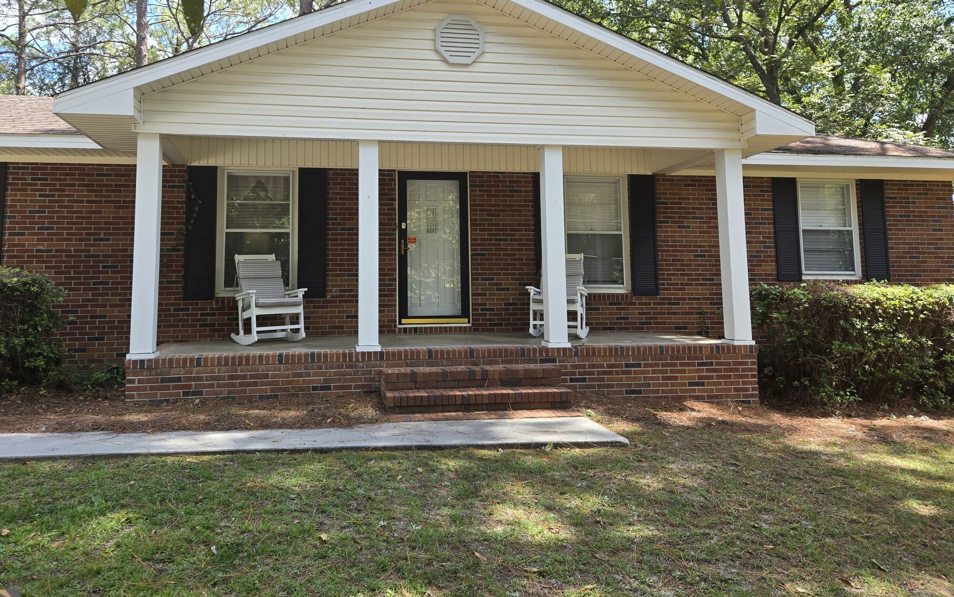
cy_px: 232
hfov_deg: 68.2
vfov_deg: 45.7
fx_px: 702
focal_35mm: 27
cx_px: 430
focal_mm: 5.4
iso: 25
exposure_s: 1/294
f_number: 1.8
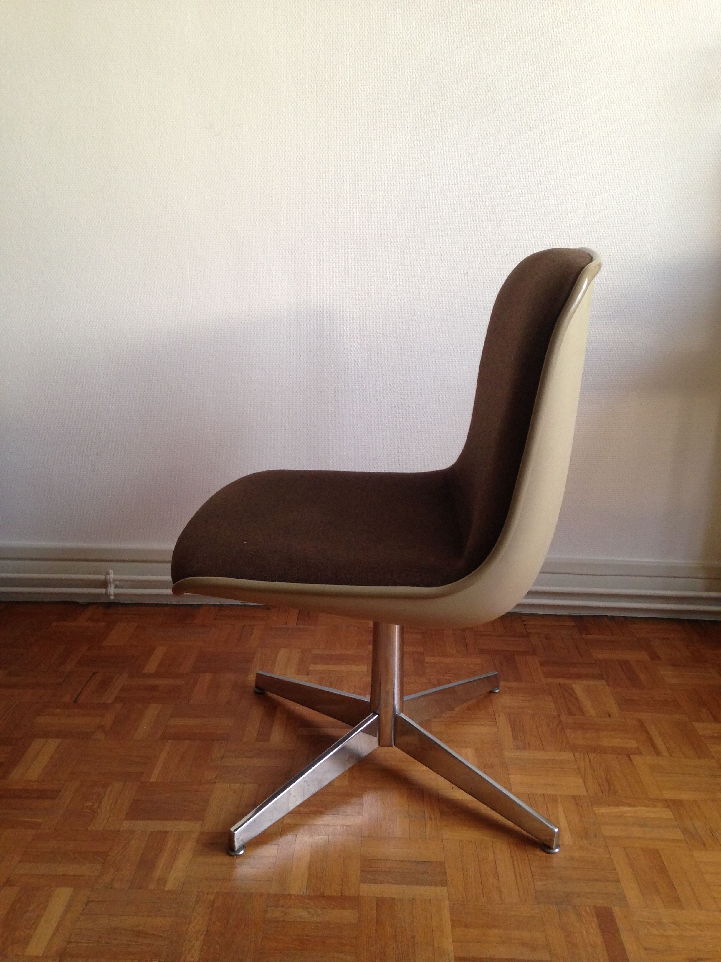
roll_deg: -0.1
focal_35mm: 33
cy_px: 481
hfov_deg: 42.9
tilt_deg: -16.5
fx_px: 916
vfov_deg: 55.4
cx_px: 360
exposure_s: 1/20
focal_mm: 4.12
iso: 200
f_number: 2.4
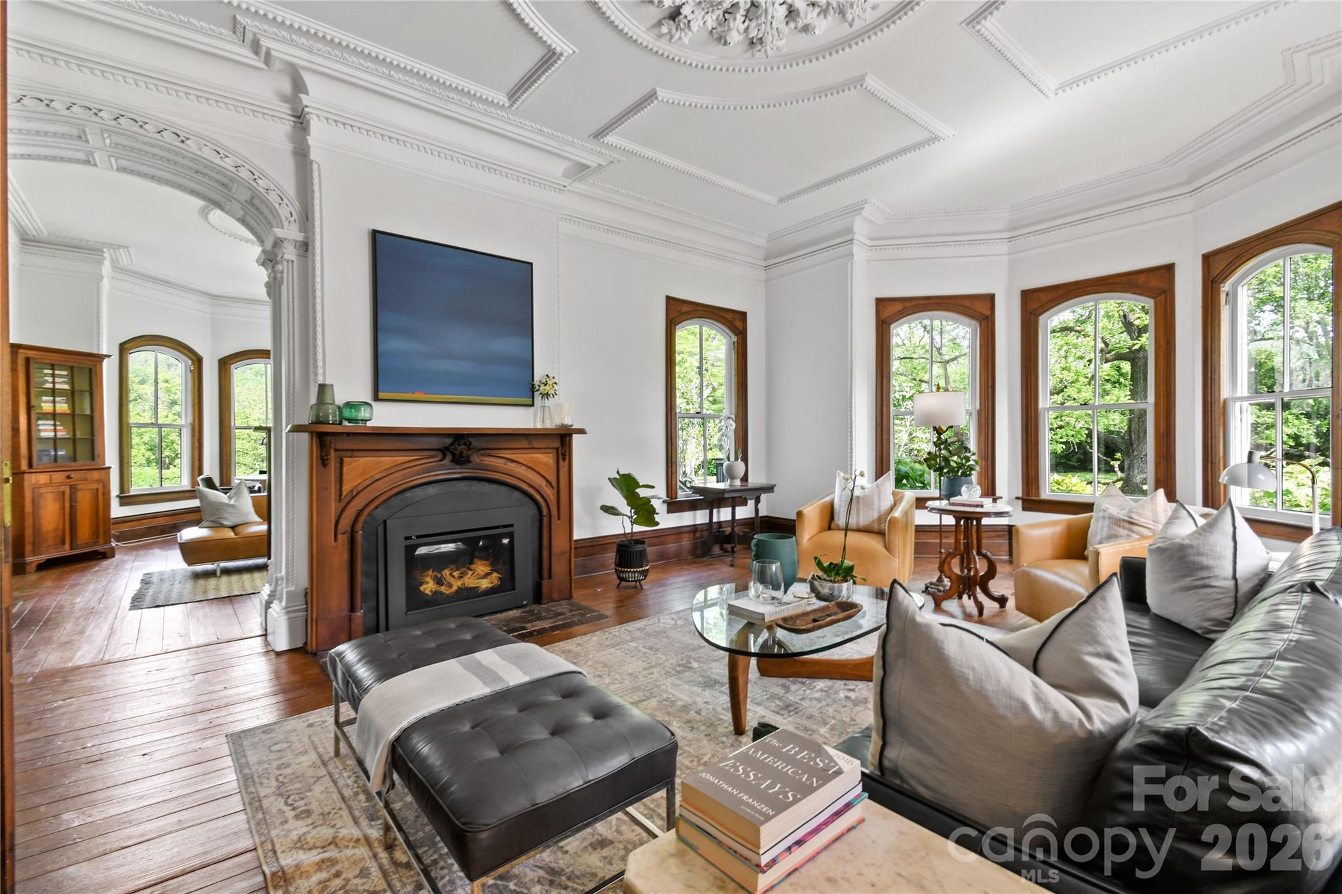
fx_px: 559
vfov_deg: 77.3
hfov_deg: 100.4
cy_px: 447
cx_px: 671
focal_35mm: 15
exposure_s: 1
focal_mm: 10
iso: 100
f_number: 11
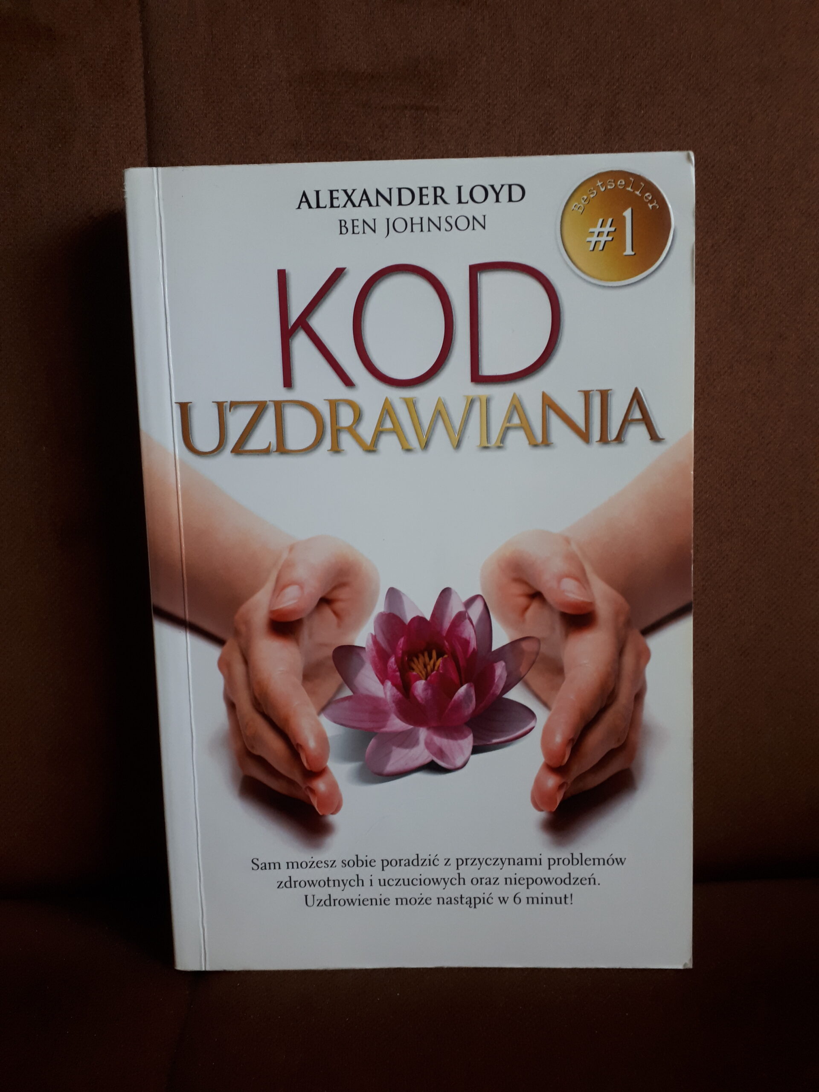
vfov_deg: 65.3
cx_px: 410
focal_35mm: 27
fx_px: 852
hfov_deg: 51.4
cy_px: 546
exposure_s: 1/30
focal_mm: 3.6
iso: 160
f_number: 1.9
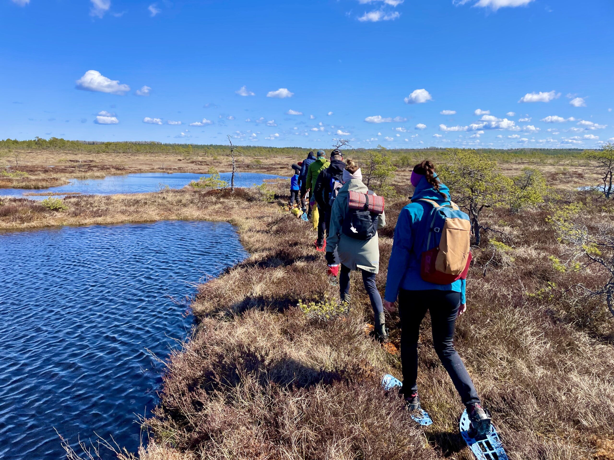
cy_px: 230
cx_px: 307
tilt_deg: -10.4
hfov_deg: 67.3
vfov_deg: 53.1
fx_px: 461
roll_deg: +0.4
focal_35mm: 26
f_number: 1.6
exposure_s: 1/2817
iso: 32
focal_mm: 4.2
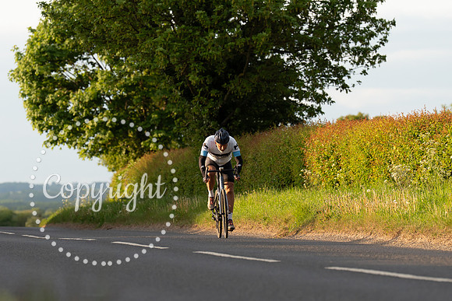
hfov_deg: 7.7
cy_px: 186
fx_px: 3349
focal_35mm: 267
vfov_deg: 5.2
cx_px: 202
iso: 500
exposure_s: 1/1000
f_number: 4
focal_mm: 168
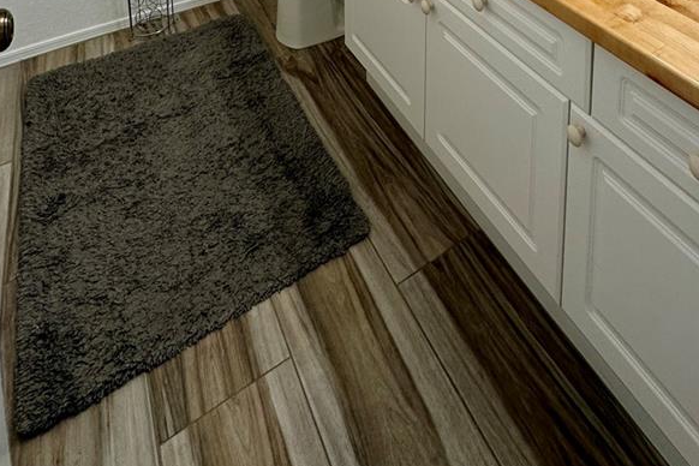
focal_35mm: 30
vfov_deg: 28.2
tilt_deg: -6.2
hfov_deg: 60.3
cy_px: -237
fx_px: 582
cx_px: 472
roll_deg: -1.7
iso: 64
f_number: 2.2
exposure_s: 1/120
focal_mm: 2.22
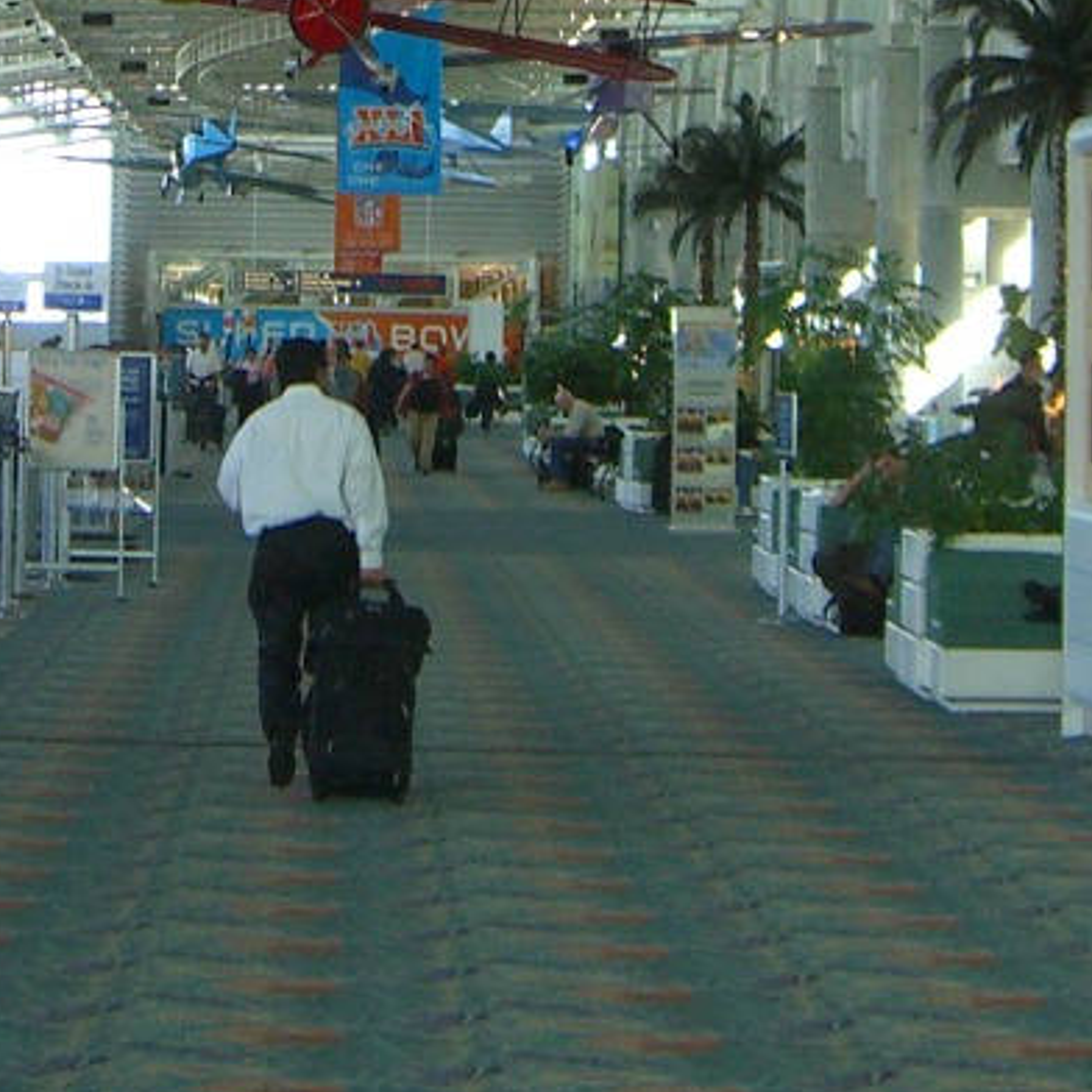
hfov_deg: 12.7
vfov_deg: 12.5
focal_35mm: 137
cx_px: 334
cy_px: -162
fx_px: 4890
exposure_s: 1/80
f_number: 2.8
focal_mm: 7.9
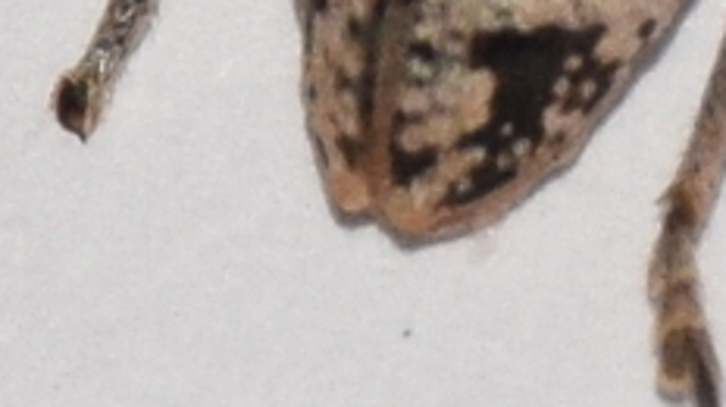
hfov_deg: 2.4
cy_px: -432
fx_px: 17483
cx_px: 584
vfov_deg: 1.3
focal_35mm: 909
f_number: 14
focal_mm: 140
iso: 400
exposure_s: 1/200
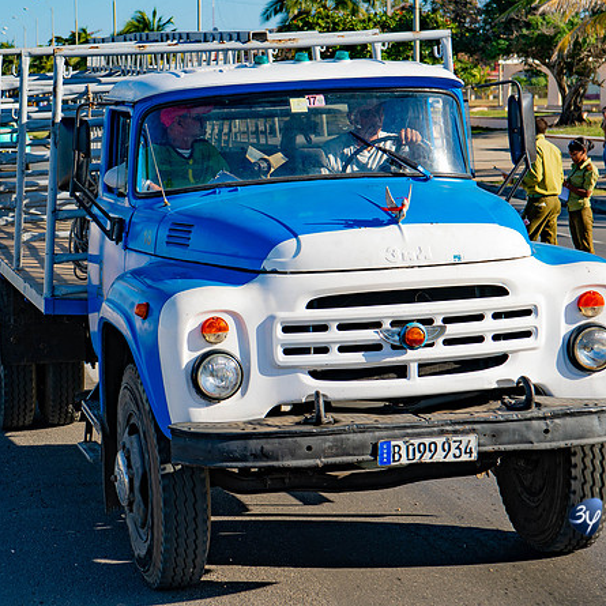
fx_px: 2040
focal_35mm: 103
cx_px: 194
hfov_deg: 16.8
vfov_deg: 16.9
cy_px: 259
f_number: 8
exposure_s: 1/250
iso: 100
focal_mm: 70
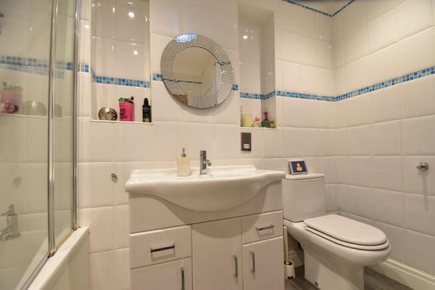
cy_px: 145
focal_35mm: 15
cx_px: 218
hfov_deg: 100.4
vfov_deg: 77.4
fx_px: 181
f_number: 7.1
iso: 640
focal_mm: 10
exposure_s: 1/15
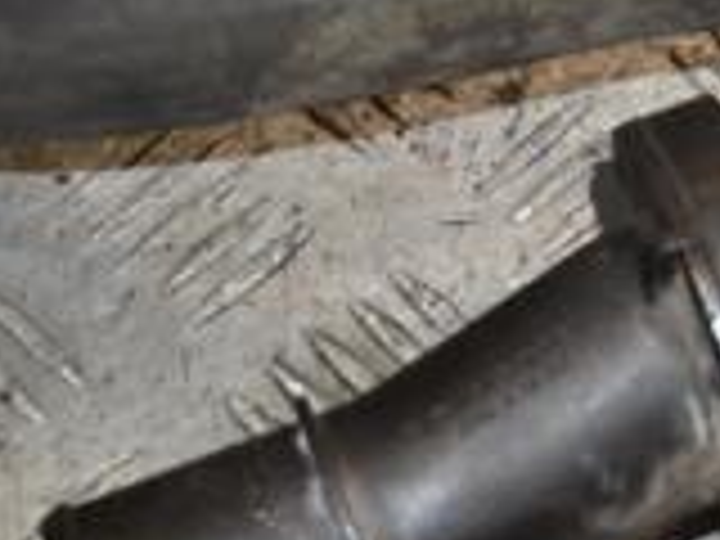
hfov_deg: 9.3
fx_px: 4264
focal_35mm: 205
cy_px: -86
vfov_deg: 7.2
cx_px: 1233
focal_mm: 38
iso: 800
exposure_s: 1/200
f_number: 9
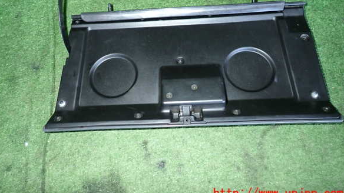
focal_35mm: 28
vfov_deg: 41.1
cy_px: 69
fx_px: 255
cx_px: 170
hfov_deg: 67.9
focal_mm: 4.5
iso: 250
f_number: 5.6
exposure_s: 1/30
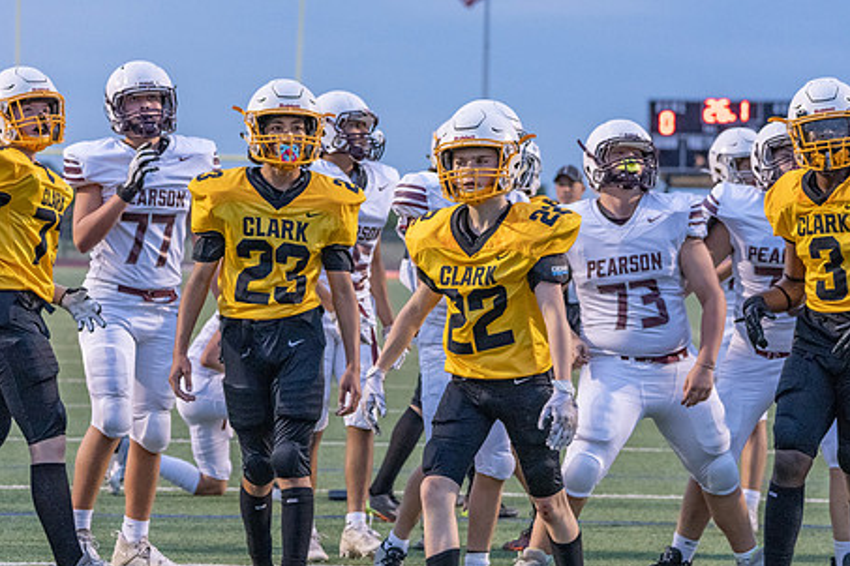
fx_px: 4250
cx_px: 452
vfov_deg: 7.6
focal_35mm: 180
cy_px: 258
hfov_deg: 11.4
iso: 6400
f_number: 5.6
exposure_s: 1/640
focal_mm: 135
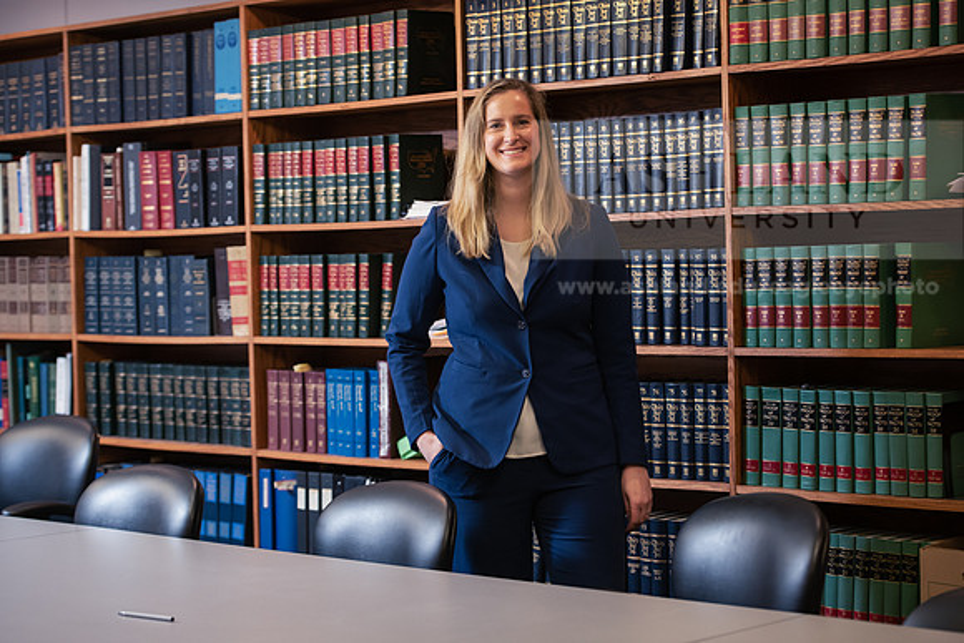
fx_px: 2143
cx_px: 482
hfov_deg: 25.4
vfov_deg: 17.1
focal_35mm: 80
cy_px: 322
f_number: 3.5
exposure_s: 1/125
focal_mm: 80
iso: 1000
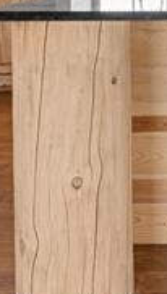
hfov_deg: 11.1
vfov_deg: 19.7
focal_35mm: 100
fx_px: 784
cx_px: 332
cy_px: -87
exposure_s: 1
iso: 250
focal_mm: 17
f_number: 8
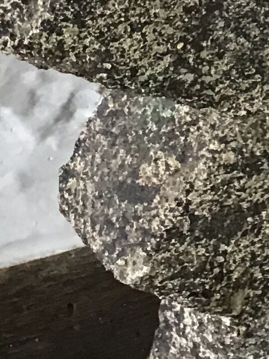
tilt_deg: -23.4
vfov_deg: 12.1
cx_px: 166
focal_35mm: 144
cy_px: -378
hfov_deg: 10.3
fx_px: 1492
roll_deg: -1.0
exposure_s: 1/33
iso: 100
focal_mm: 3.3
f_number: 2.4
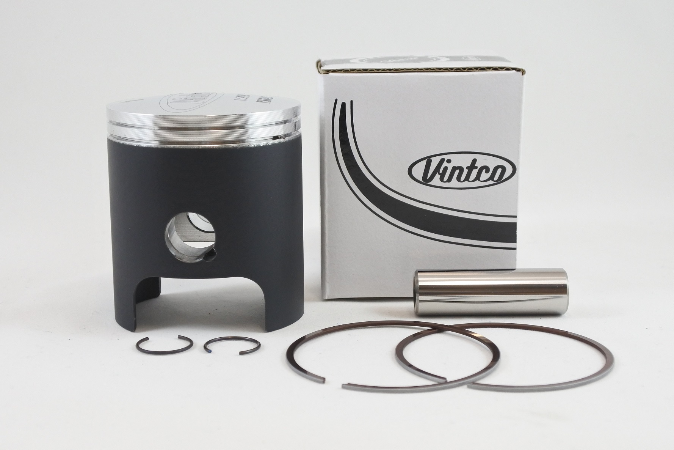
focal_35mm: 45
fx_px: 843
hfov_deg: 43.6
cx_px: 337
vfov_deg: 29.9
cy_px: 225
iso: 450
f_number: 4.5
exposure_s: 1/125
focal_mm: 16.8
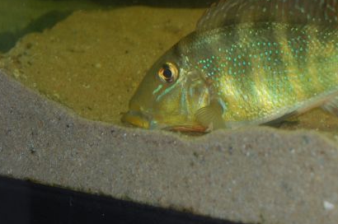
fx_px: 1603
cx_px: 265
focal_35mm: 171
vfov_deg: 8.0
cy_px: 50
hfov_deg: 12.0
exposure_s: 1/60
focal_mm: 55
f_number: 5.6
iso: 400
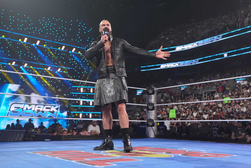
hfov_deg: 49.5
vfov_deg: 34.3
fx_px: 272
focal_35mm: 39
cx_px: 126
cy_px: 84
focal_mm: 39
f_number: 2.8
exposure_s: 1/800
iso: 6400
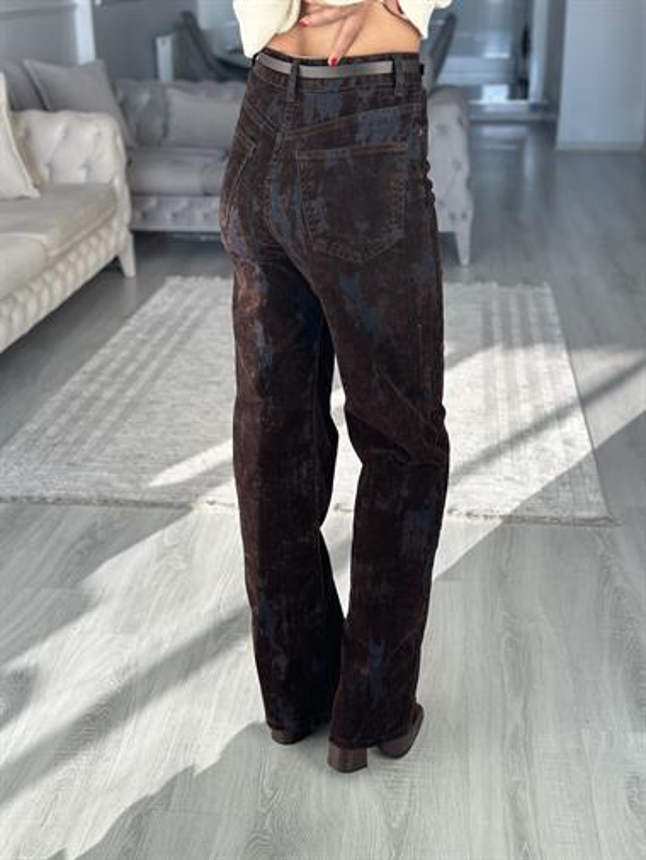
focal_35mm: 48
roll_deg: +1.6
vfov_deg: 39.6
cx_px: 323
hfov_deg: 30.3
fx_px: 1193
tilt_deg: -34.7
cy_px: 430
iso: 80
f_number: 1.78
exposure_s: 1/252
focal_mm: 6.86
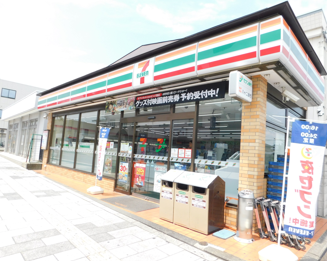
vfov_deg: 58.8
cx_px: 171
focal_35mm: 24
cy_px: 131
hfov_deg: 70.2
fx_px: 232
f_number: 3
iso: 125
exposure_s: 1/1000
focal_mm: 4
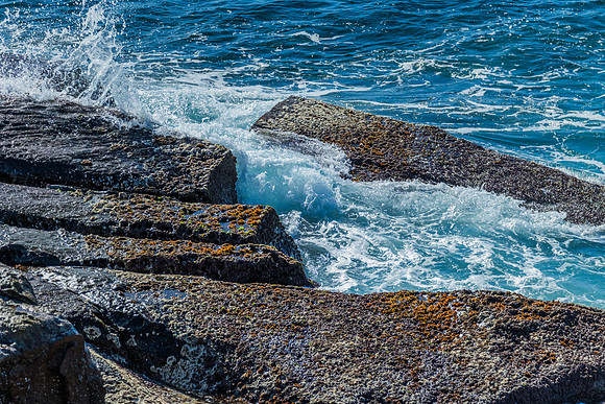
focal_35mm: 320
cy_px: 202
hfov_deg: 6.4
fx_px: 5379
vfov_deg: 4.3
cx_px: 302
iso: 800
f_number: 6.3
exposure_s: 1/6400
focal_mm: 320
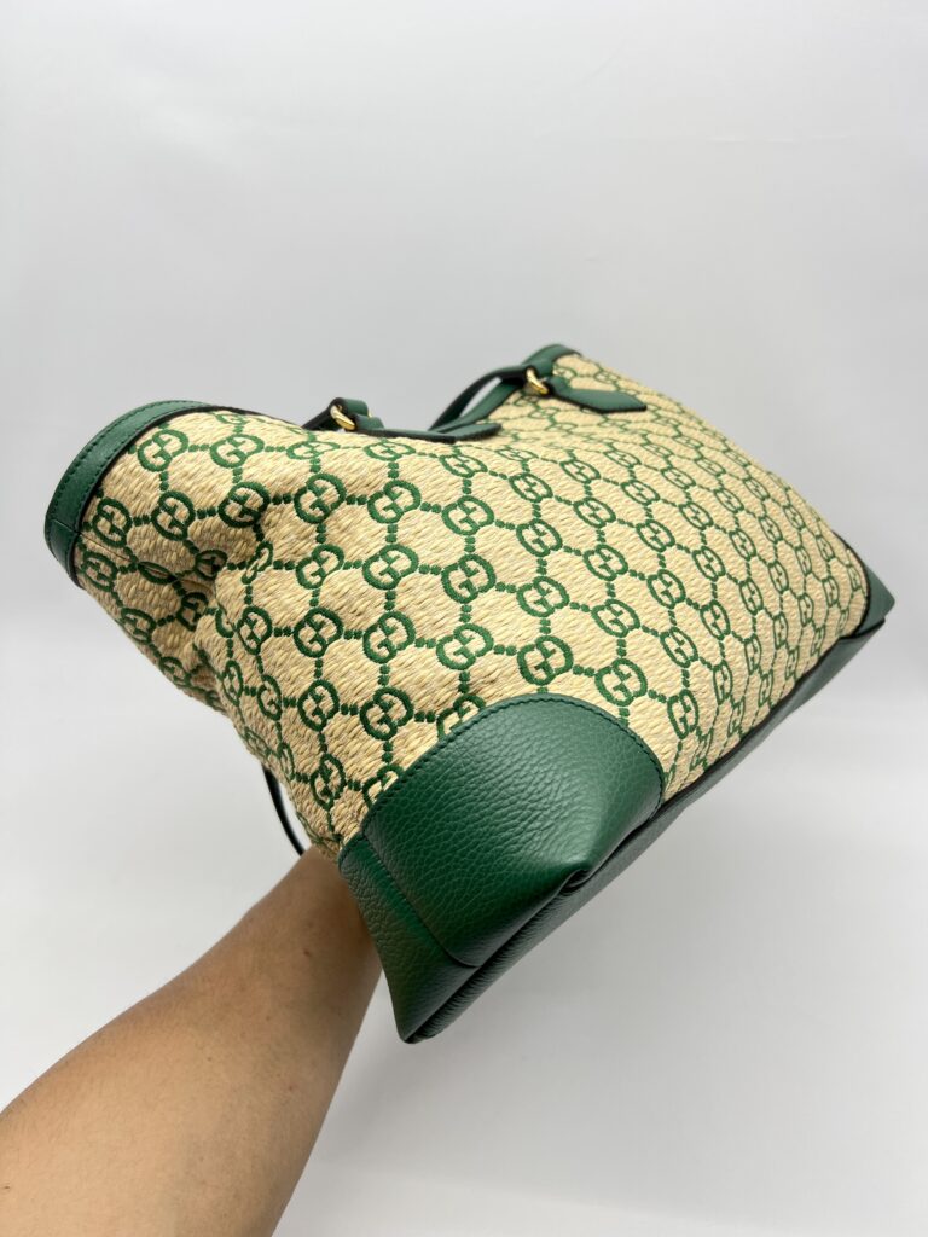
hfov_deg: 53.1
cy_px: 618
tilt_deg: -27.2
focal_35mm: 26
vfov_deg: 67.3
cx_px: 464
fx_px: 929
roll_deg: -1.8
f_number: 1.5
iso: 32
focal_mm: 5.7
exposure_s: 1/108
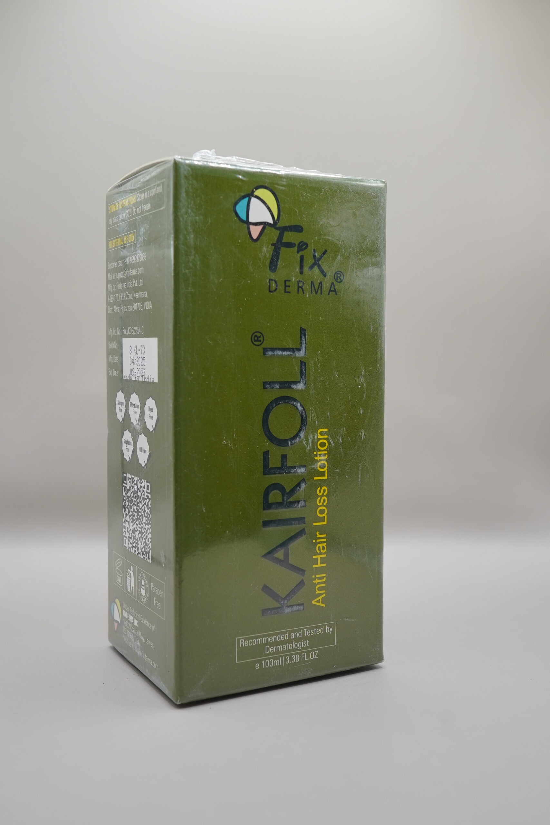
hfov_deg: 36.9
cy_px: 412
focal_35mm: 36
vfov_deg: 53.1
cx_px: 275
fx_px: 825
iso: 320
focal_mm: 24
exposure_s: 1/80
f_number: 6.3
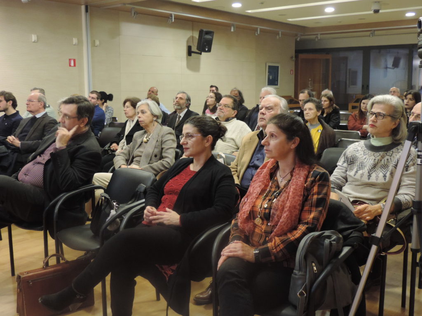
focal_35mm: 40
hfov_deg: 46.8
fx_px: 488
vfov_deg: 36.0
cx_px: 211
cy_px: 158
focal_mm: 7.1
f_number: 3.3
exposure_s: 1/13
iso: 560
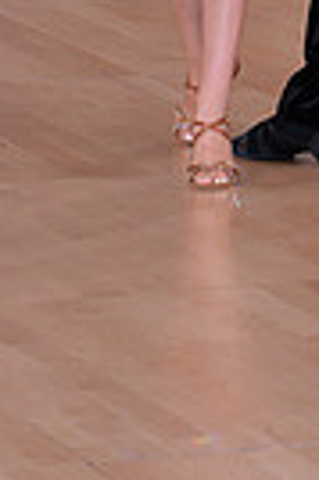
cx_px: 256
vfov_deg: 4.6
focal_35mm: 443
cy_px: -433
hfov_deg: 3.1
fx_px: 5903
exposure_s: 1/250
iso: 2000
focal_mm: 102
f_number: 6.3
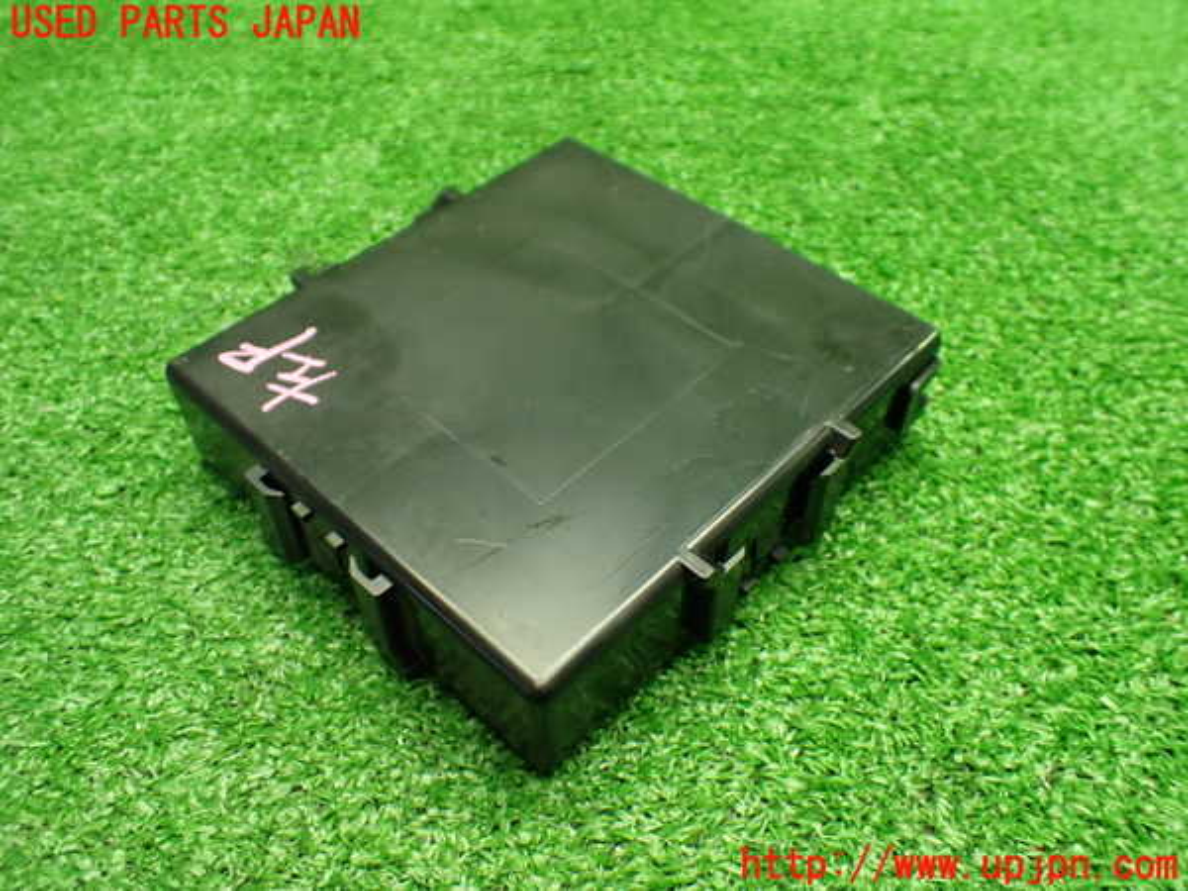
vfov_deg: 46.8
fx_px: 1030
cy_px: 446
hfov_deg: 60.0
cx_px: 594
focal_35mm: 30
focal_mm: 5.4
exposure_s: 1/100
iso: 800
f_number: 2.3
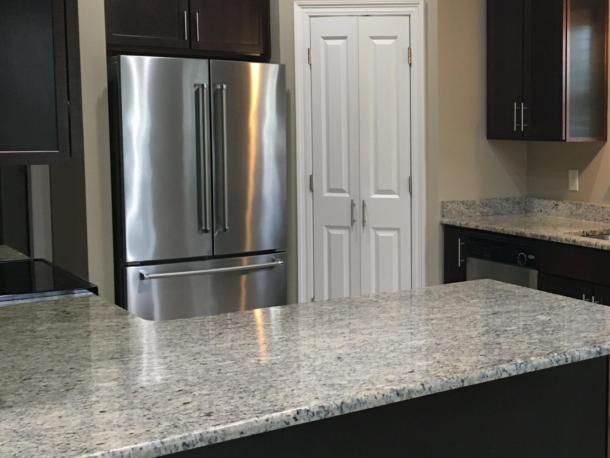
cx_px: 535
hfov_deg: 35.5
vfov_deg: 28.5
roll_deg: -0.5
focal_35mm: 51
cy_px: 204
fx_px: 899
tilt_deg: -3.6
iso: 100
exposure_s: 1/30
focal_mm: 4.15
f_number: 2.2
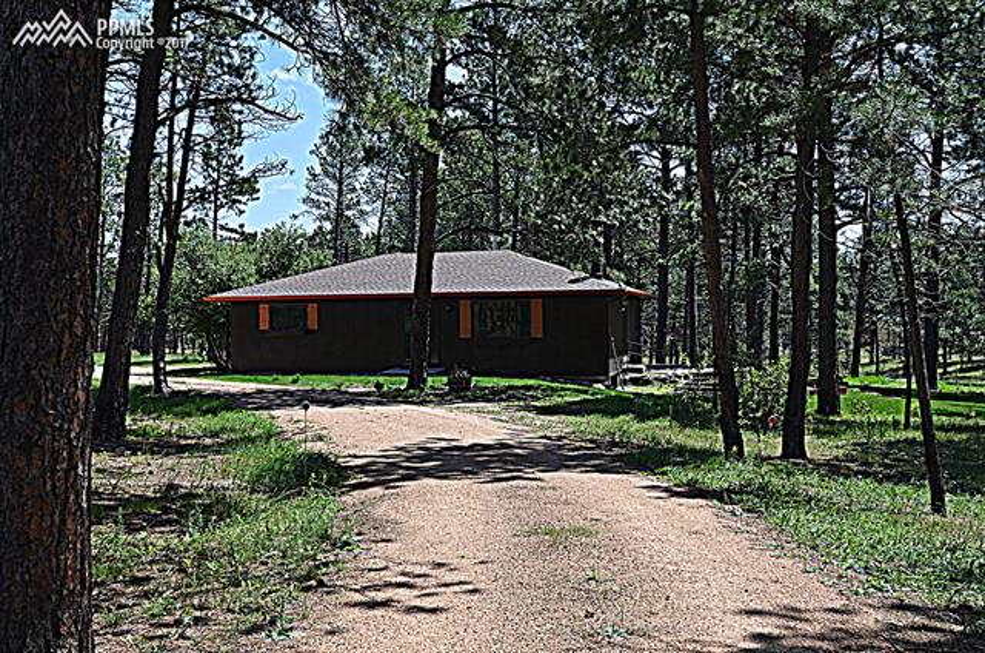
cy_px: 326
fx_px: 983
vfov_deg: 36.7
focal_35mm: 36
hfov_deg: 53.2
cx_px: 492
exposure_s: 1/250
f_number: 8
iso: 160
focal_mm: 24
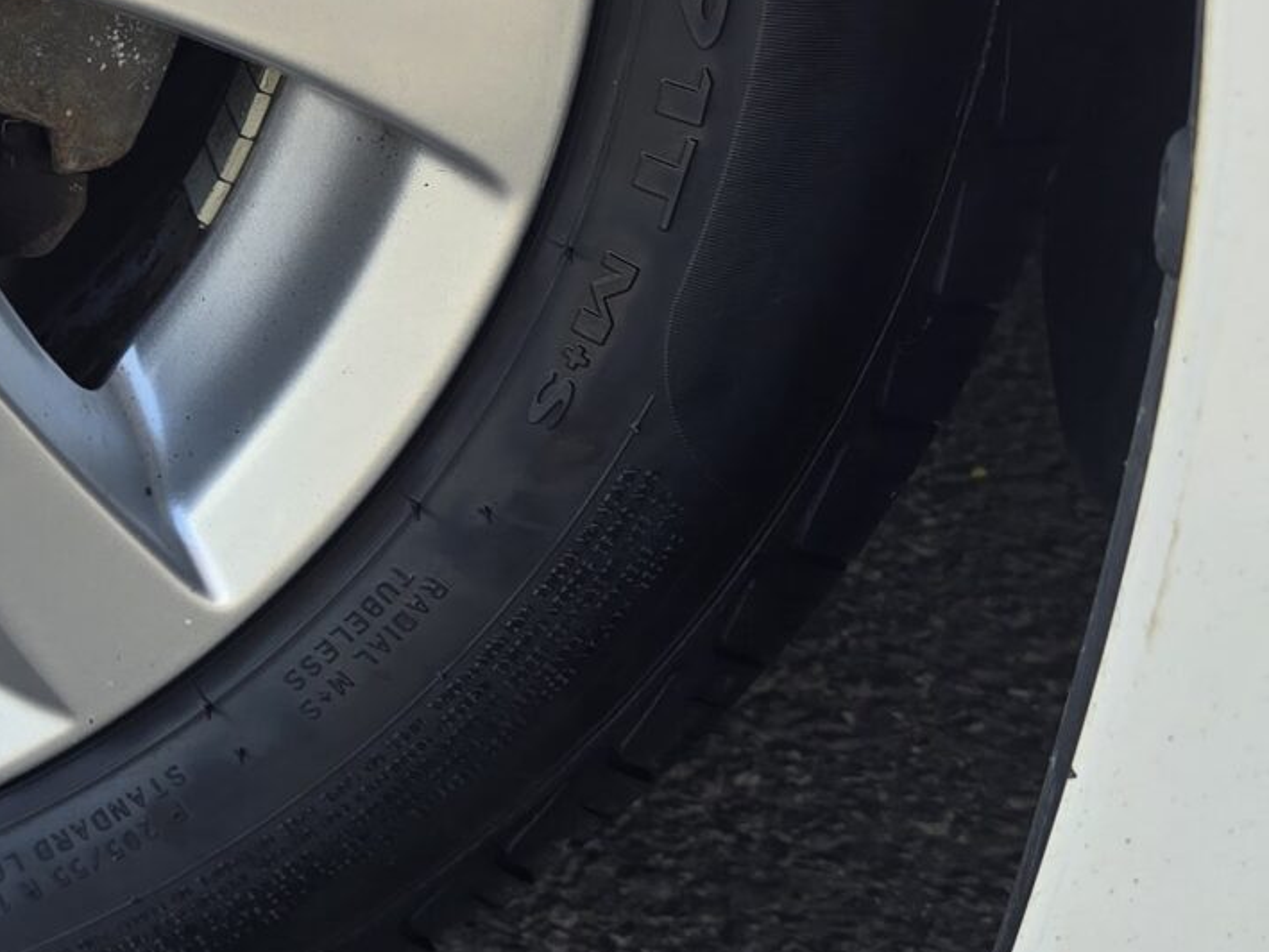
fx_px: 3043
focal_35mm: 83
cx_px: -562
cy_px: 5
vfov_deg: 17.4
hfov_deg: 20.6
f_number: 1.7
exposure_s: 1/180
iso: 16
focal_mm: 6.3
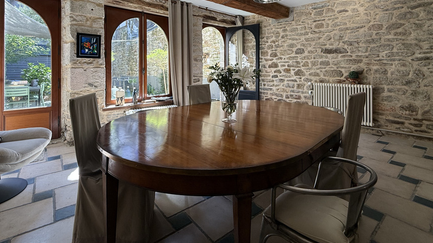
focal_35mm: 18
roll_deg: -0.7
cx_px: 209
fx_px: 207
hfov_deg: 92.6
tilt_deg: -0.4
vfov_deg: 58.6
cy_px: 69
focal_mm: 2.22
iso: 64
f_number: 2.2
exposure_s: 1/100
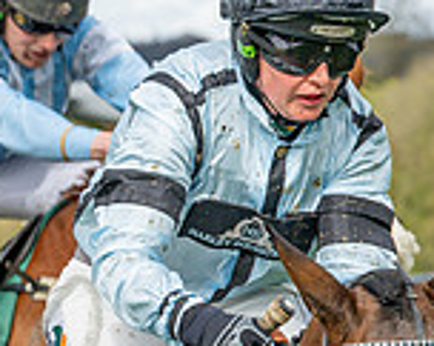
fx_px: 5628
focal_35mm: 439
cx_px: 267
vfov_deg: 3.5
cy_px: 475
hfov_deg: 4.4
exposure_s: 1/2500
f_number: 4
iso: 400
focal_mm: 70
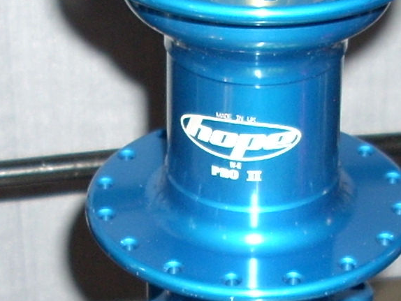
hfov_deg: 12.0
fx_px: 1912
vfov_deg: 9.0
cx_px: 253
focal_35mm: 165
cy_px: 286
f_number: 2.8
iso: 64
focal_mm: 6.2
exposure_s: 1/60
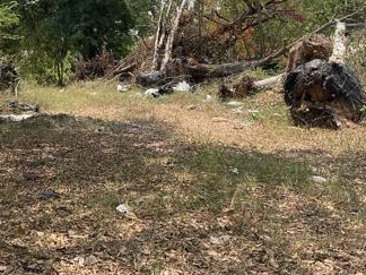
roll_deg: +2.0
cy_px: 1
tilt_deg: +5.5
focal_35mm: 59
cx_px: 105
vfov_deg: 23.8
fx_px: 624
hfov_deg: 32.3
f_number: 1.8
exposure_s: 1/1098
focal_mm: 3
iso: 16
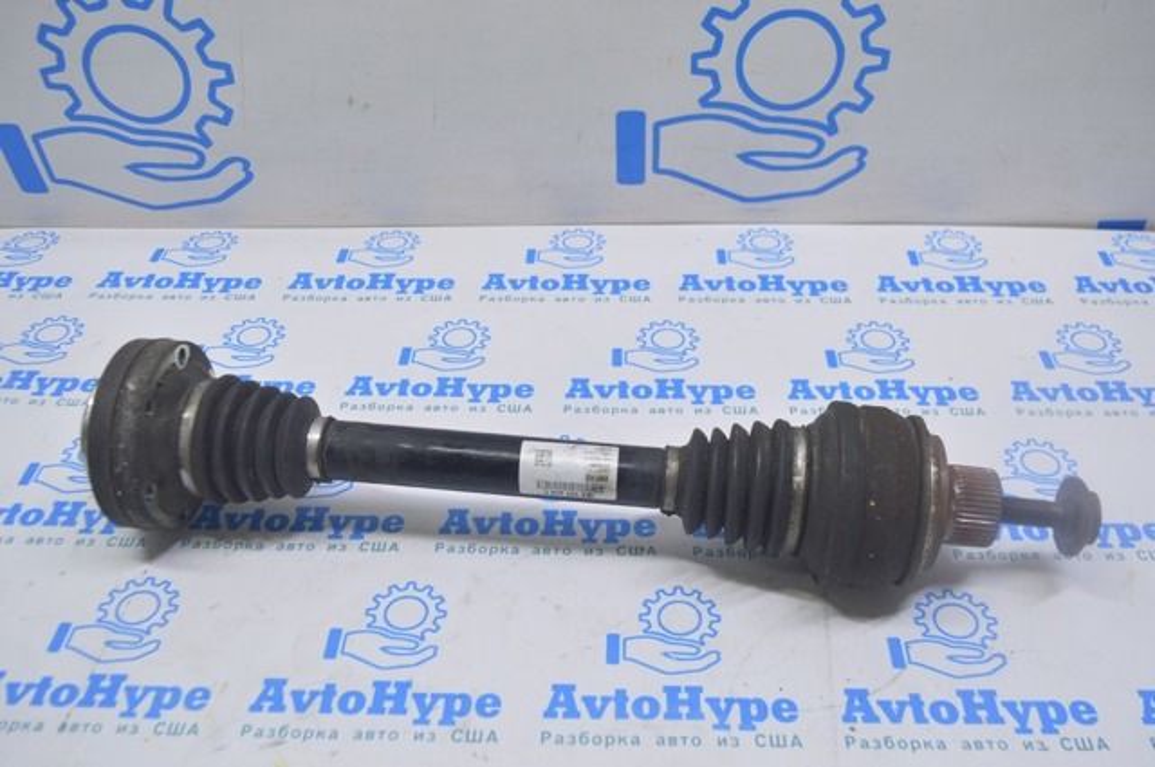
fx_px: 1154
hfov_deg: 53.2
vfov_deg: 36.8
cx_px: 578
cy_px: 384
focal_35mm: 36
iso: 400
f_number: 5.6
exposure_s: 1/25
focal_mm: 24
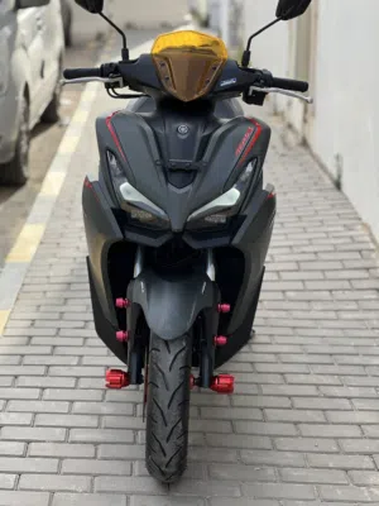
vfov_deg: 25.3
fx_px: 1124
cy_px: 253
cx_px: 190
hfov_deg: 19.1
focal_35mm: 77
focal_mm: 9
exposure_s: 1/145
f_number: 2.8
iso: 20
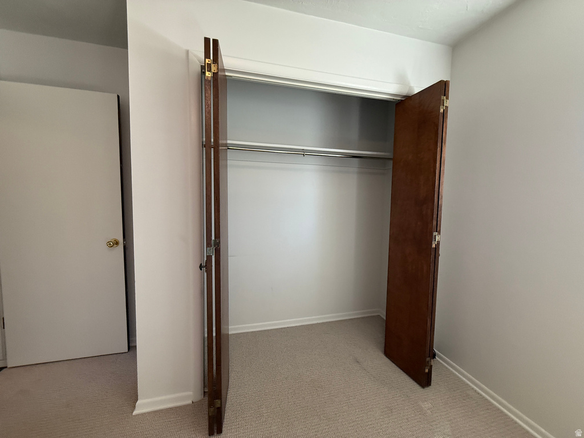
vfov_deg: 85.7
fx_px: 236
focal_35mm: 14
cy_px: 219
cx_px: 292
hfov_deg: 102.1
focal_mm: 2.22
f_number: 2.2
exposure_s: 1/120
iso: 400
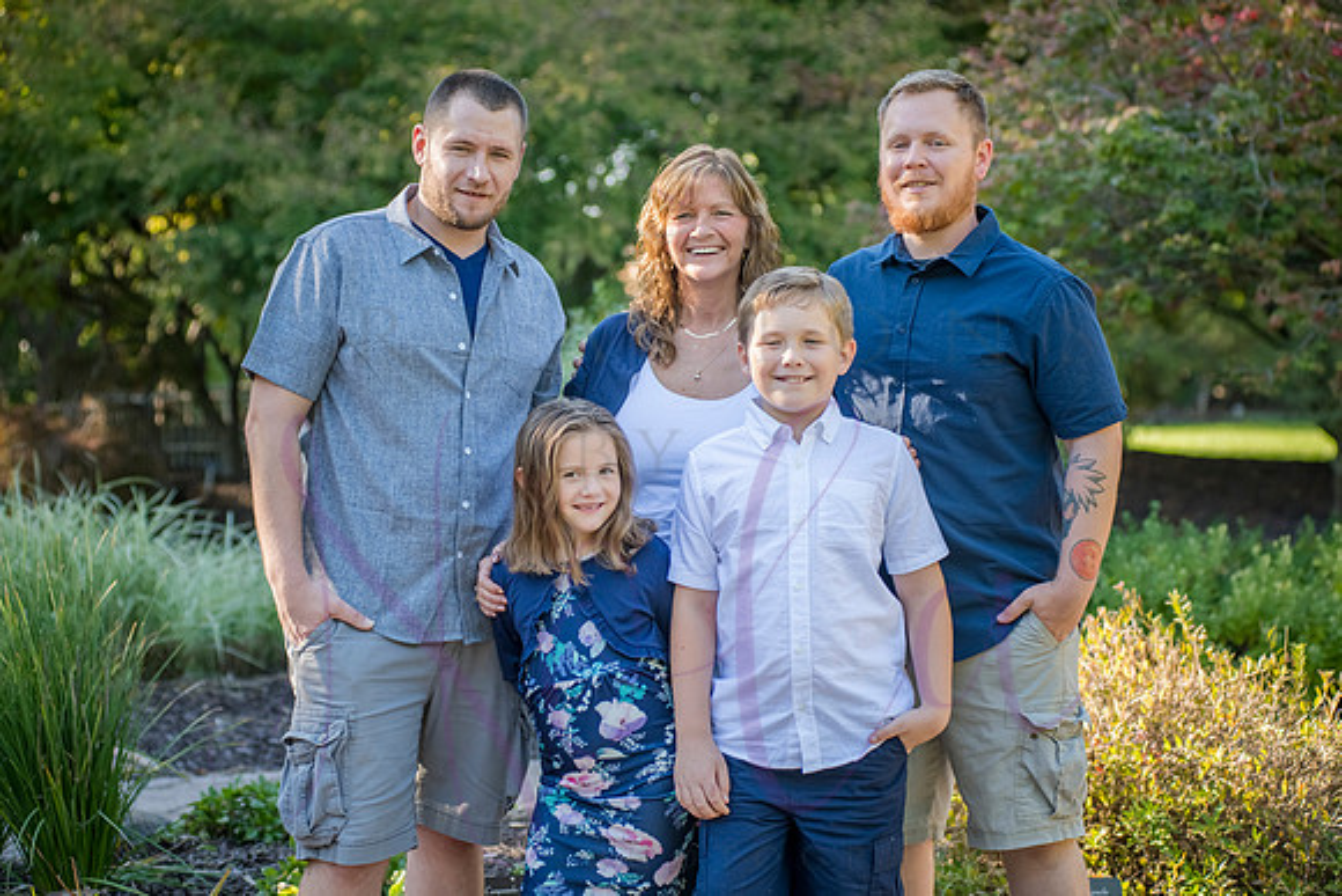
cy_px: 446
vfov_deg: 15.7
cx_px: 697
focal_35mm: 87
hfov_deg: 23.4
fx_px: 3246
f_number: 4
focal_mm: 80
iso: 400
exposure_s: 1/400
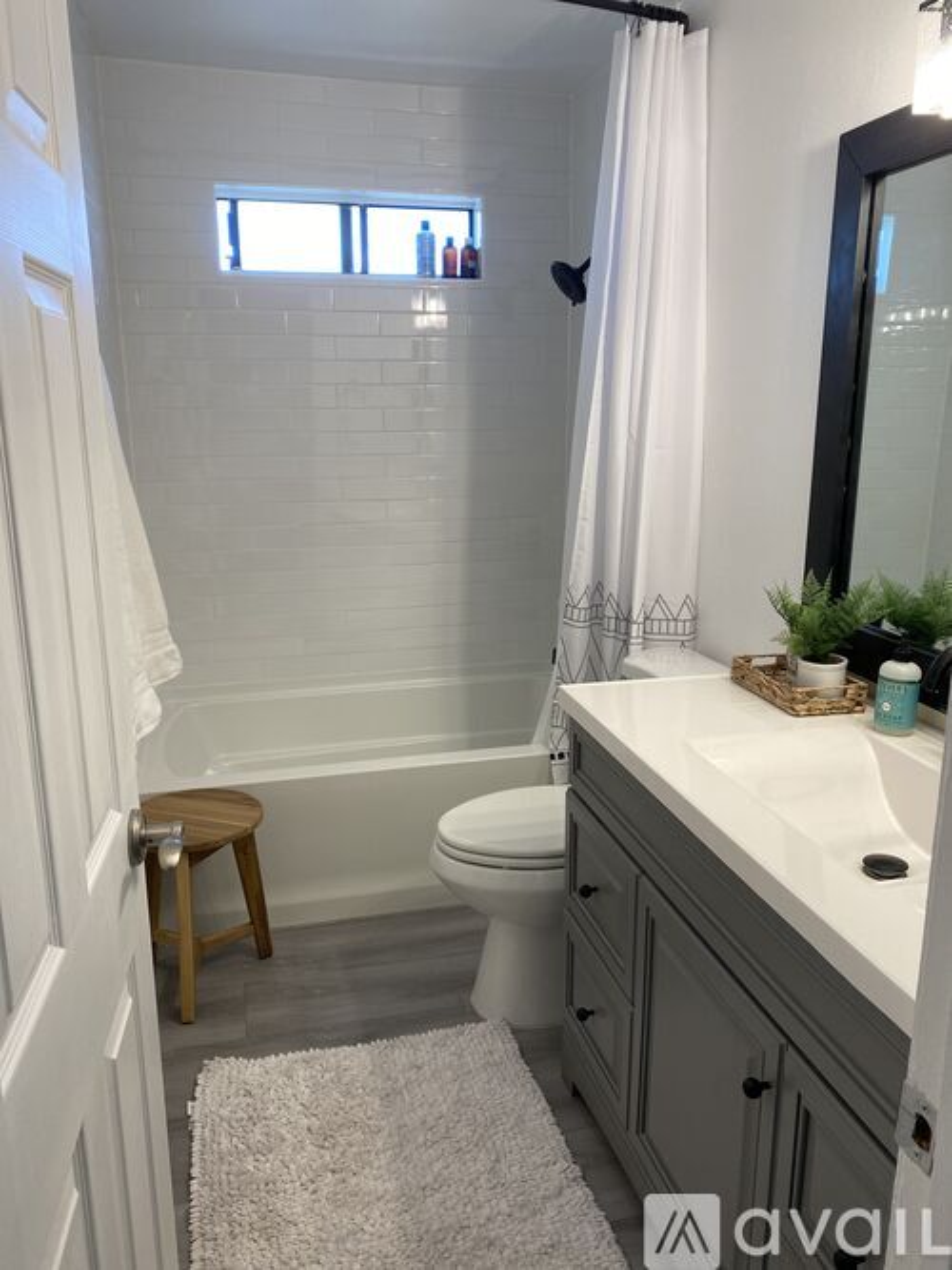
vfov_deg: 67.3
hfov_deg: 53.0
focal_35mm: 26
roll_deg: -0.2
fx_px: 954
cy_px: 635
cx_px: 476
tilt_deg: -12.3
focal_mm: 4.25
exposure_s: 1/120
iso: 64
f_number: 1.8
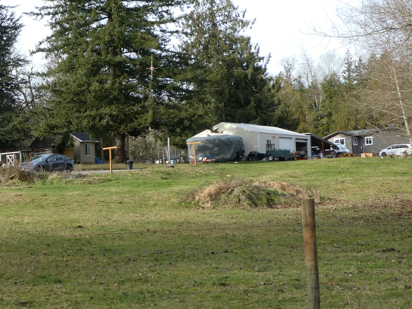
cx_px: 79
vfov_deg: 18.9
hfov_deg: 24.6
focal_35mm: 78
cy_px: 129
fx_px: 928
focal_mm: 7.8
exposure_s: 1/200
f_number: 3.9
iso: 80
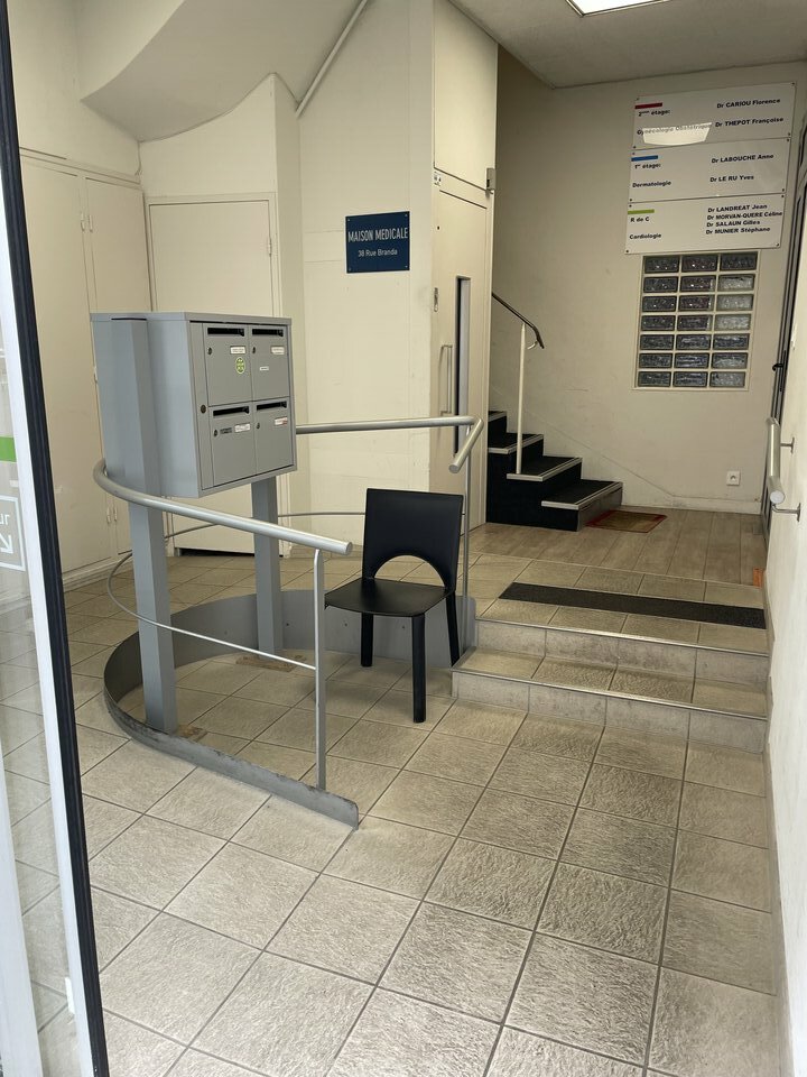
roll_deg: +1.9
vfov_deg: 67.3
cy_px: 538
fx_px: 808
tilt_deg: -12.3
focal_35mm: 26
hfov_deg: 53.1
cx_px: 404
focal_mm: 4.2
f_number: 1.6
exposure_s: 1/121
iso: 64
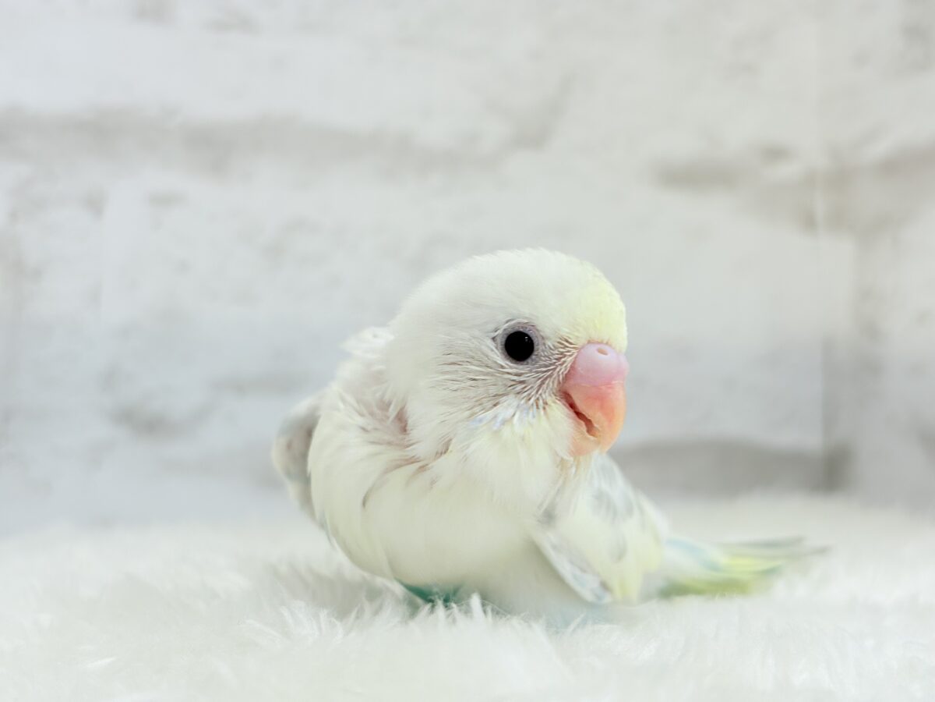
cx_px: 468
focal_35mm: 52
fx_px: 1405
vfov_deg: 28.0
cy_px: 351
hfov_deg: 36.8
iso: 50
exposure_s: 1/100
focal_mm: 5.96
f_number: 1.6
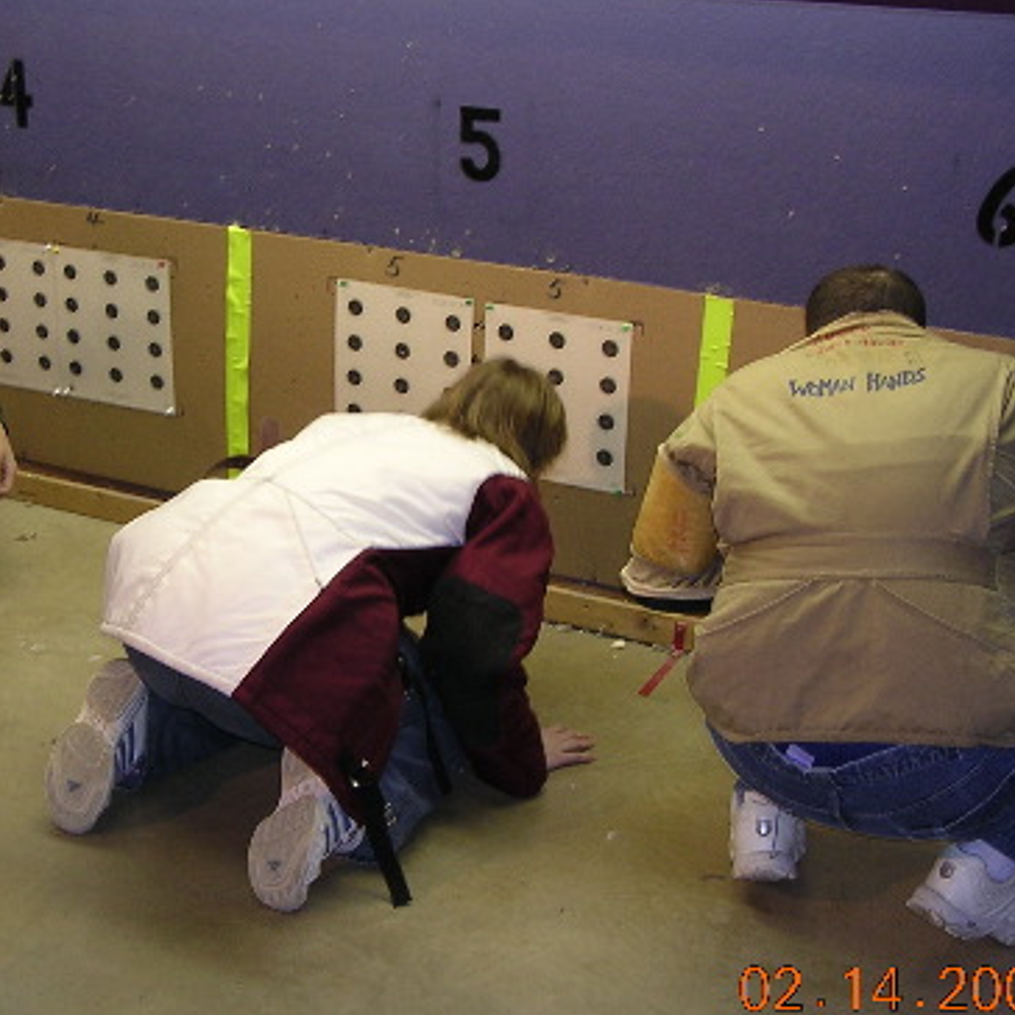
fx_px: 1957
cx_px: 265
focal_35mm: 59
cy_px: 460
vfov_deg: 29.1
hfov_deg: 28.7
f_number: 2.8
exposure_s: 1/30
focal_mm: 5.8
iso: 100
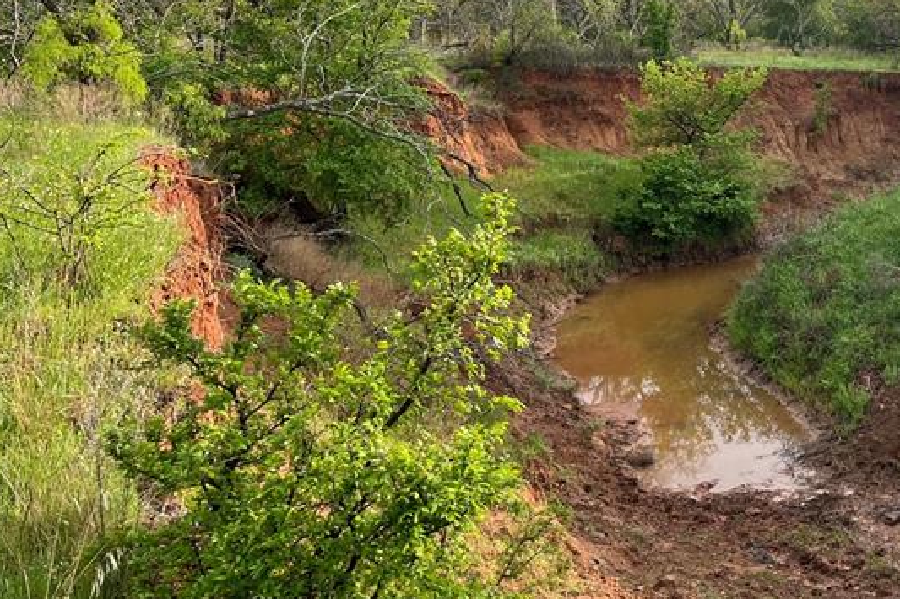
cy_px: 172
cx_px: 859
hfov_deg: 35.3
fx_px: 1300
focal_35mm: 52
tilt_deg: -7.3
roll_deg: +0.5
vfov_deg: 25.7
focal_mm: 5.1
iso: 50
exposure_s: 1/772
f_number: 1.6
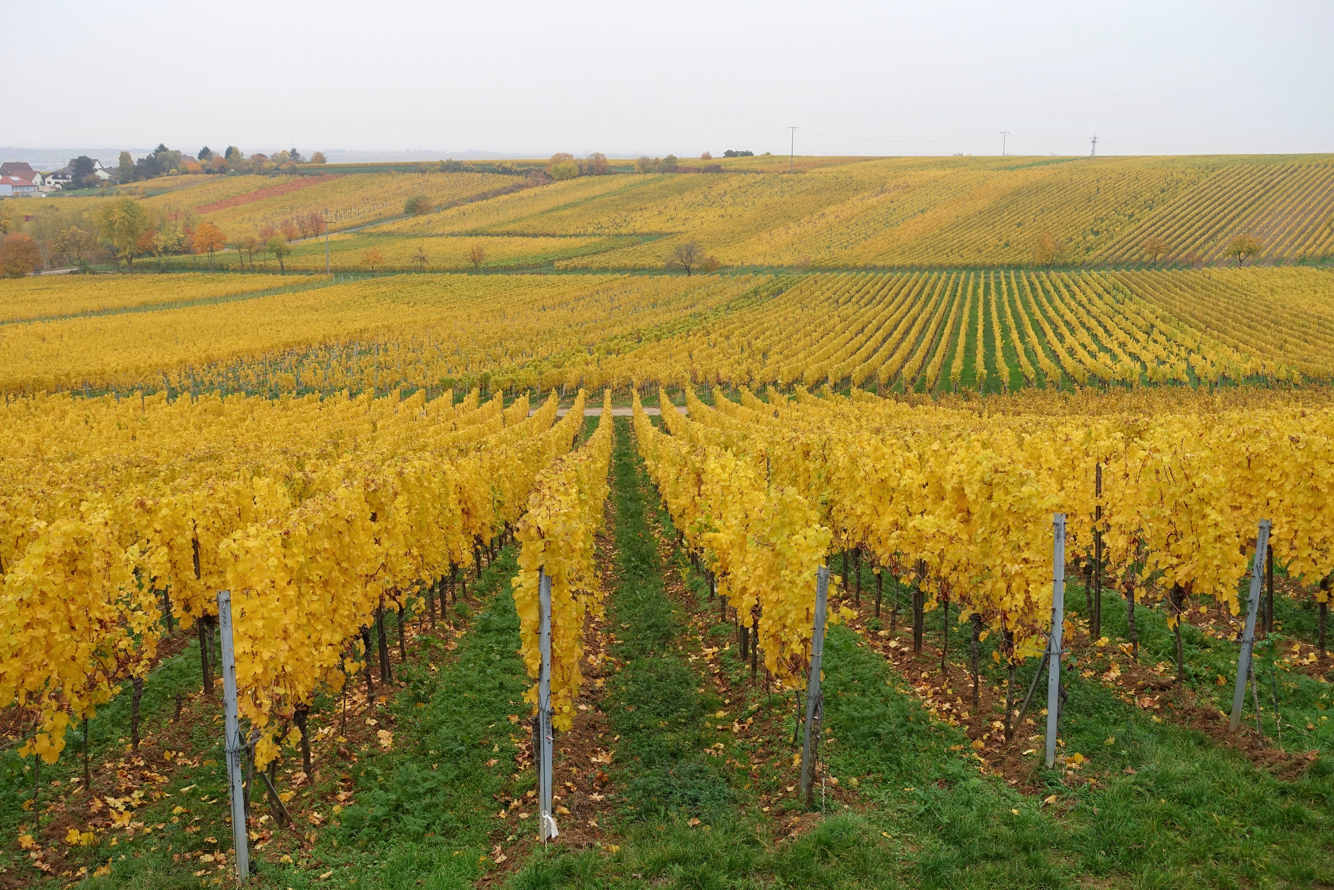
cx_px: 667
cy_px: 445
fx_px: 1445
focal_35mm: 39
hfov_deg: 49.6
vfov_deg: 34.2
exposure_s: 1/80
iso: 125
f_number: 4.5
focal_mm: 14.3
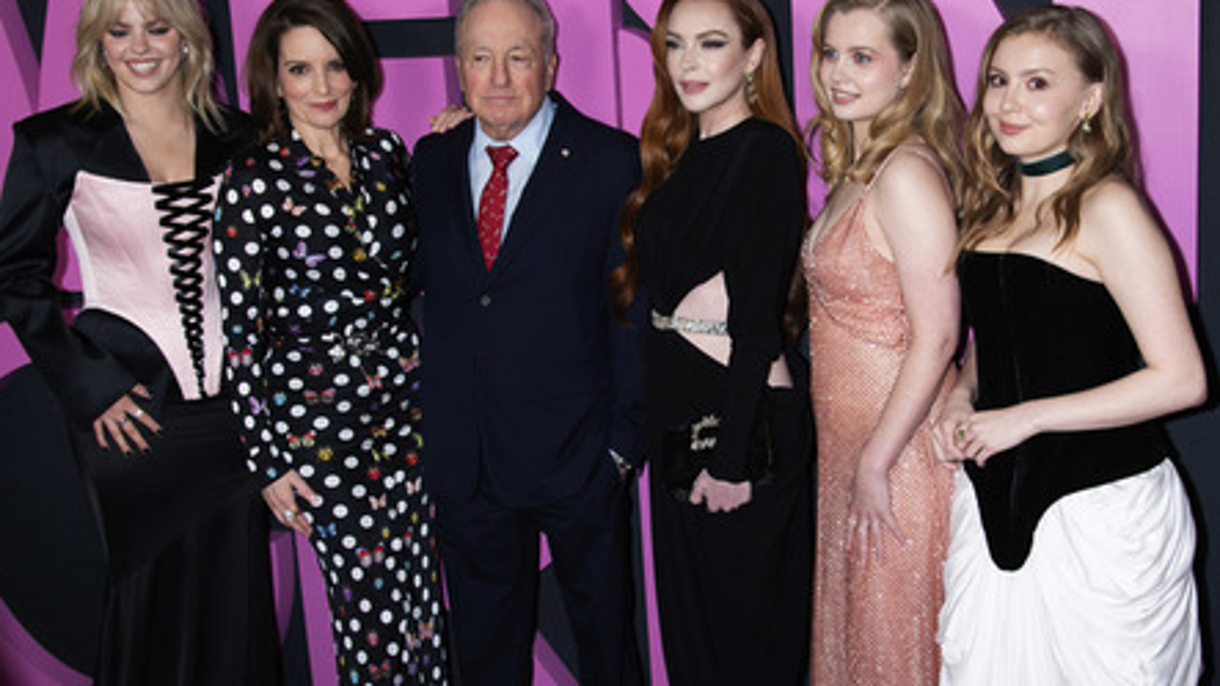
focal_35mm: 33
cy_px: 328
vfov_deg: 35.6
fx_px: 1067
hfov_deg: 59.5
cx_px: 604
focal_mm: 31
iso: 400
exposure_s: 1/160
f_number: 5.6
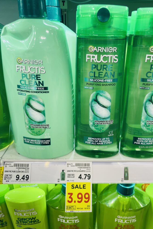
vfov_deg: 65.5
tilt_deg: -24.7
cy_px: 111
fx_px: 179
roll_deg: -0.8
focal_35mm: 28
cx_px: 88
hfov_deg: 46.2
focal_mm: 4.2
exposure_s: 1/120
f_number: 1.6
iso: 125
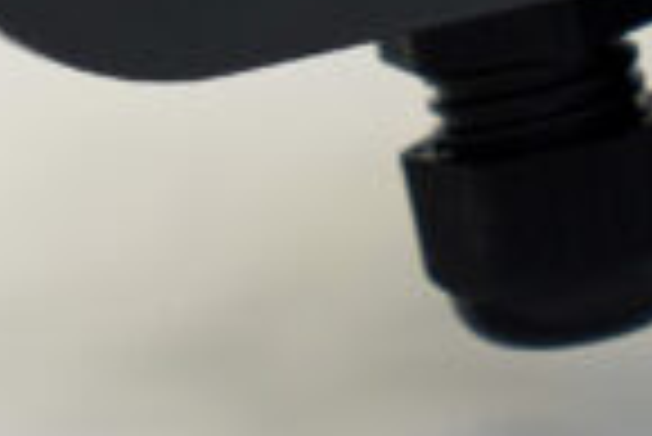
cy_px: -506
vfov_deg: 3.4
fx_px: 7179
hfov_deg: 5.2
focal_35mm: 396
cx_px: -243
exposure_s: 1/60
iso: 125
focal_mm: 56
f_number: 4
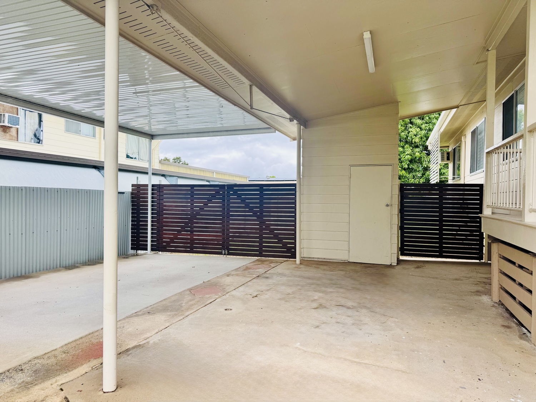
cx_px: 268
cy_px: 201
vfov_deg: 56.8
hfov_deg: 71.6
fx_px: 372
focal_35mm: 24
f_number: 1.78
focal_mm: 6.76
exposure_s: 1/639
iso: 80
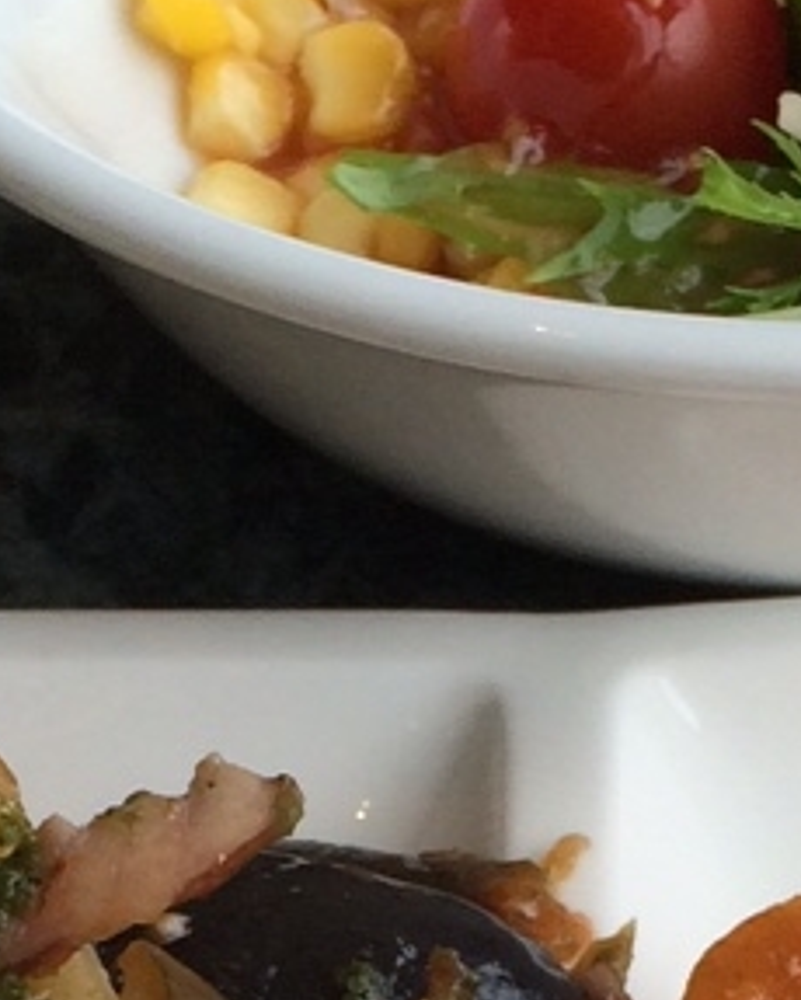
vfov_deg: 11.3
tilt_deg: -50.2
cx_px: 550
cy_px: 1711
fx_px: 4766
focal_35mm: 161
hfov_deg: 9.6
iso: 32
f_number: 2.2
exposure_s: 1/554
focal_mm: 4.15
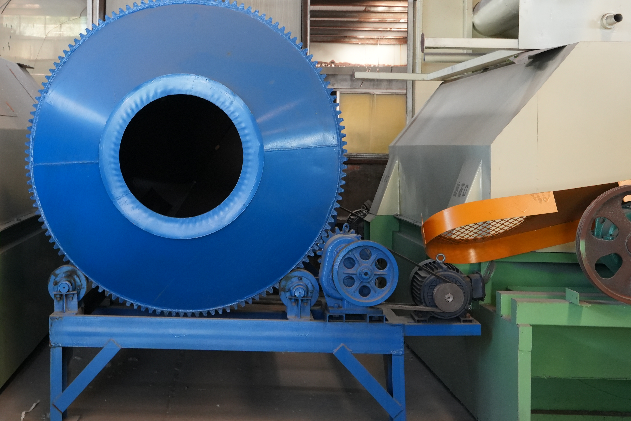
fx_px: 1157
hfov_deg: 30.3
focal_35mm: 66
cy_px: 117
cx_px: 202
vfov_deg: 20.5
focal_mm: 37
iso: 2000
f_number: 8
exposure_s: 1/20
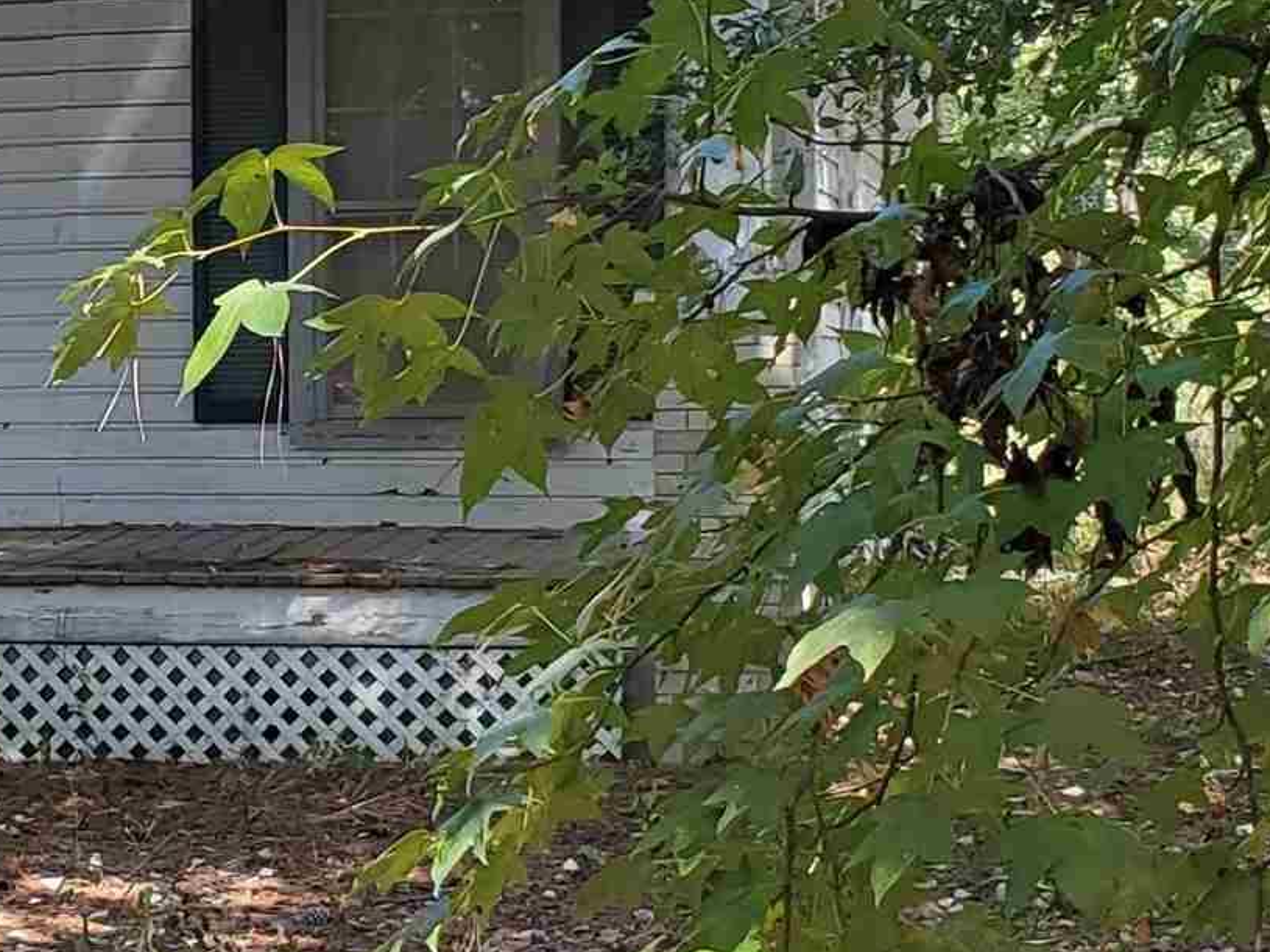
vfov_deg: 15.1
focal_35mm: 98
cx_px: 78
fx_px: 3595
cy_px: 369
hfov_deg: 19.6
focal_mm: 4.3
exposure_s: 1/156
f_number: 2.4
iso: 50
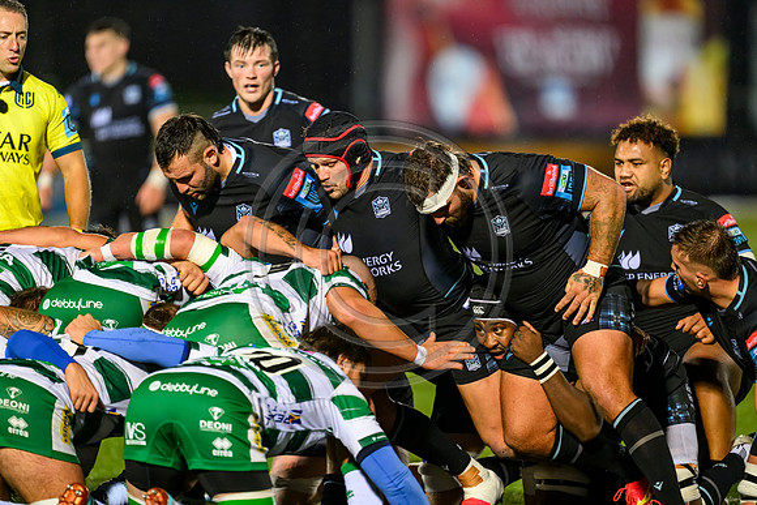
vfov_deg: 3.4
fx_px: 8413
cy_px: 252
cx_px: 378
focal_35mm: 400
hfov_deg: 5.2
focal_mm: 400
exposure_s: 1/1250
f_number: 3.2
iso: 6400
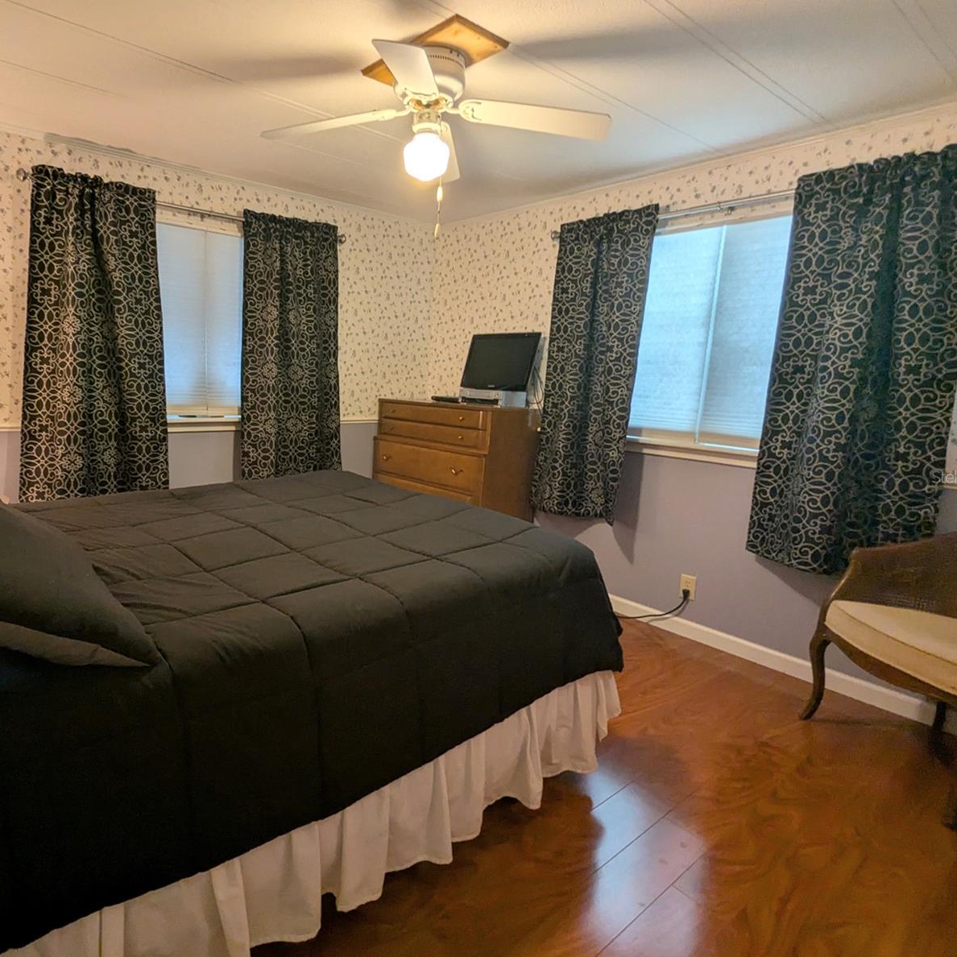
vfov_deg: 77.7
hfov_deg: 76.5
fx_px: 594
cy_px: 477
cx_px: 366
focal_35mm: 19
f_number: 2.2
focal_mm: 2.35
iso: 82
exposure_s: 1/30
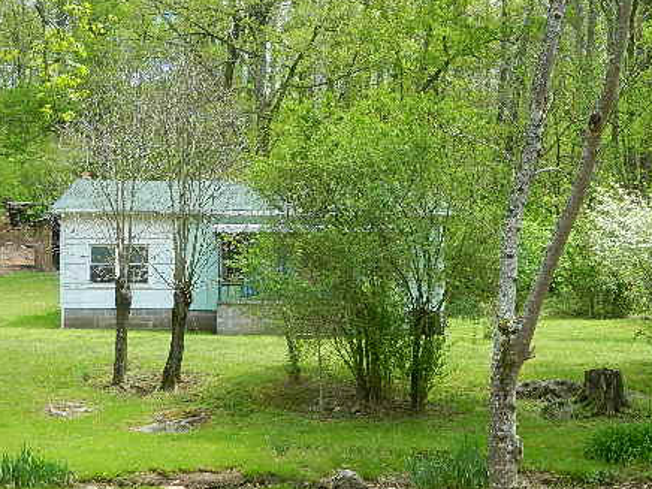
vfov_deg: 21.3
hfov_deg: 28.2
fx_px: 1300
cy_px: 220
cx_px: 332
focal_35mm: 69
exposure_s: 1/400
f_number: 3.6
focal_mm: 8.4
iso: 125
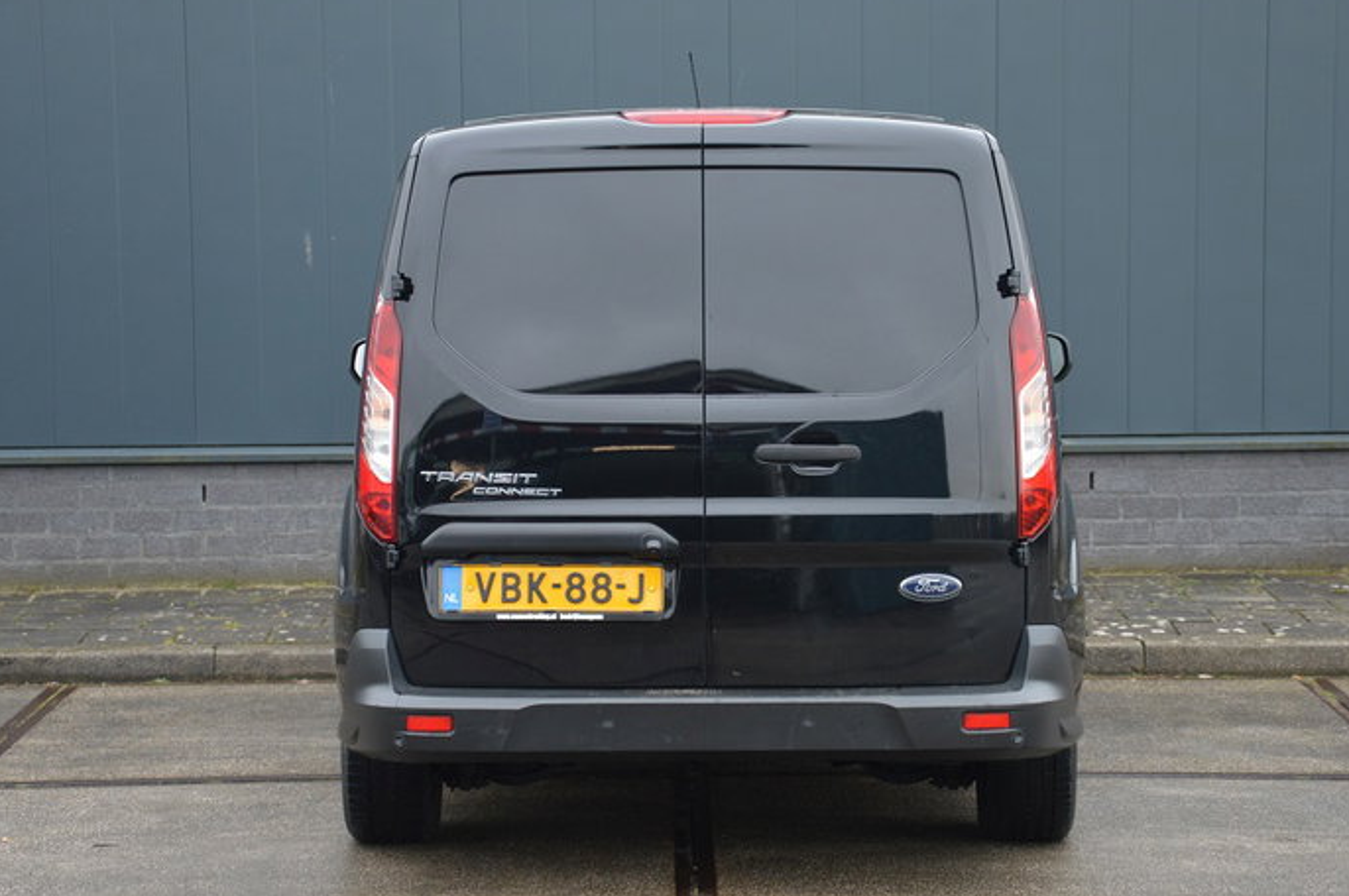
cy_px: 469
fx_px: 3856
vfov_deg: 13.3
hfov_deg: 19.8
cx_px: 698
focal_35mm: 103
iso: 500
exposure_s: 1/125
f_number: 5.3
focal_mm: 62
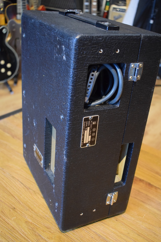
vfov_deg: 47.9
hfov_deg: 33.0
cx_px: 80
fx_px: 272
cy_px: 121
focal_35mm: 40
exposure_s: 1/20
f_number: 4
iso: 3200
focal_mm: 27
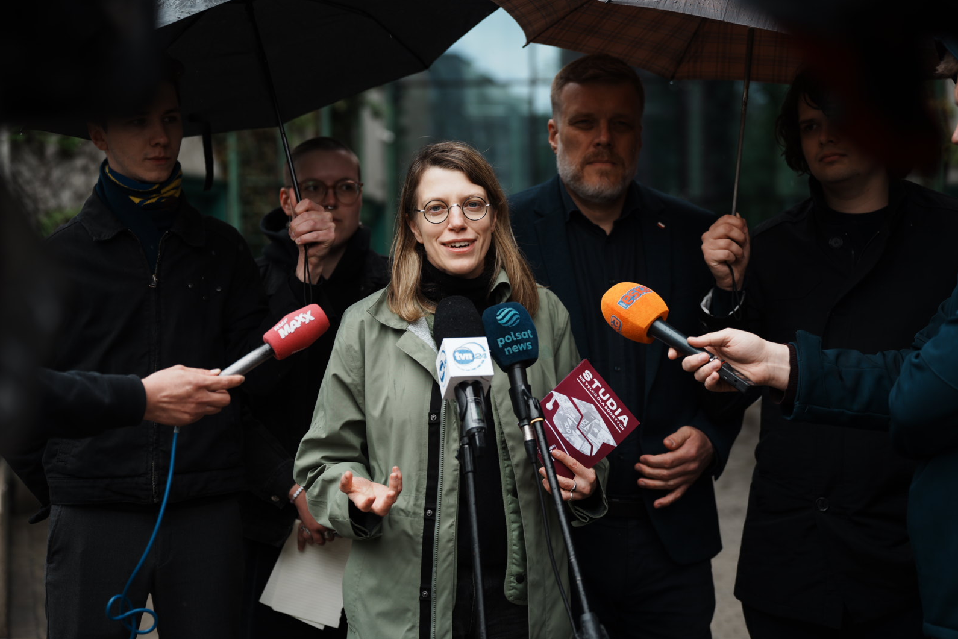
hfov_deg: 33.9
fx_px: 1570
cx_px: 475
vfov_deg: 23.0
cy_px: 325
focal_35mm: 59
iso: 100
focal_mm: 58
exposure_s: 1/1250
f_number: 2.2
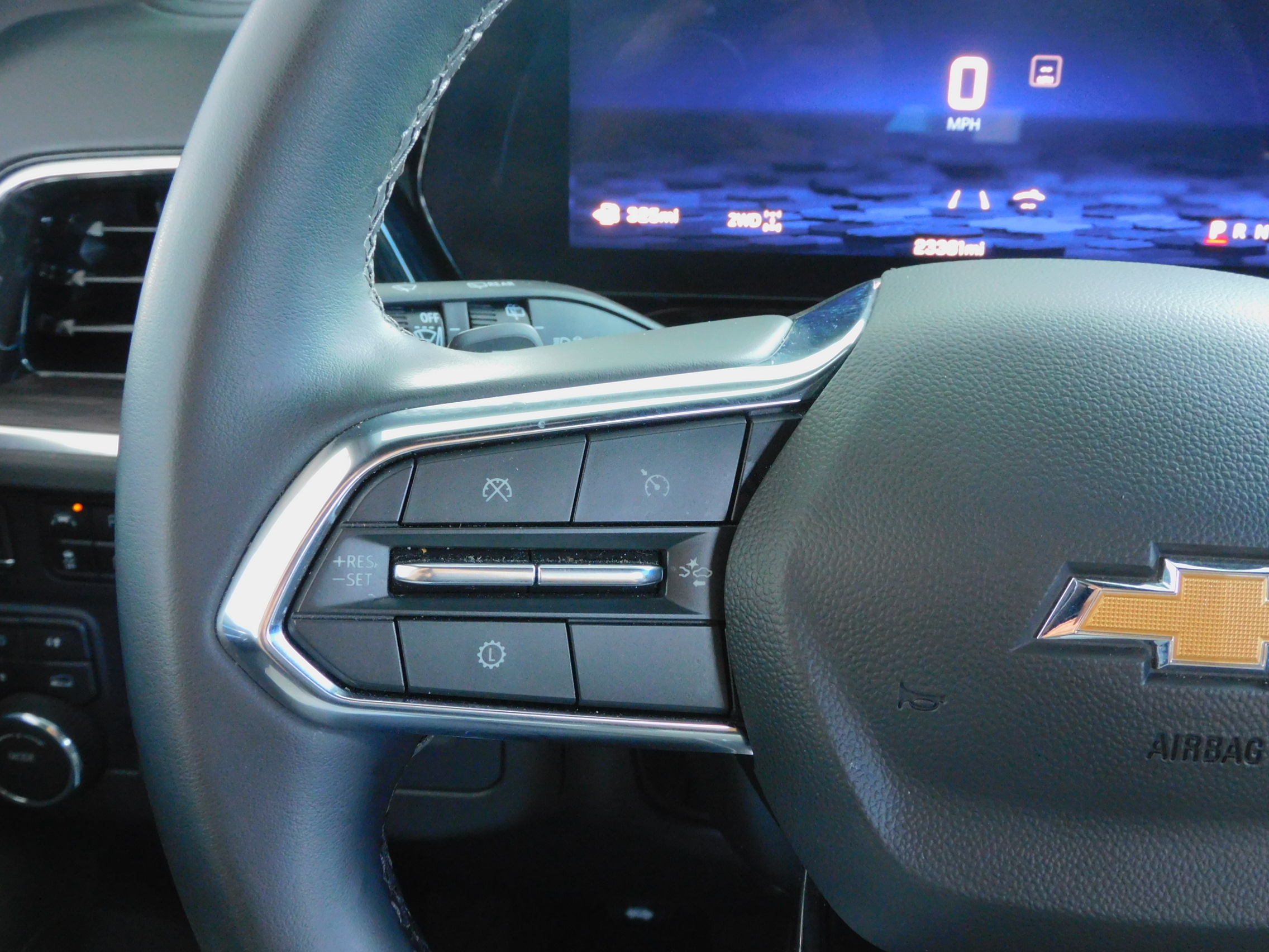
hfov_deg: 55.4
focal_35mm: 33
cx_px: 634
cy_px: 476
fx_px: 1210
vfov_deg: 42.9
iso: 400
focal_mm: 5.9
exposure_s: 1/20
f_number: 3.6
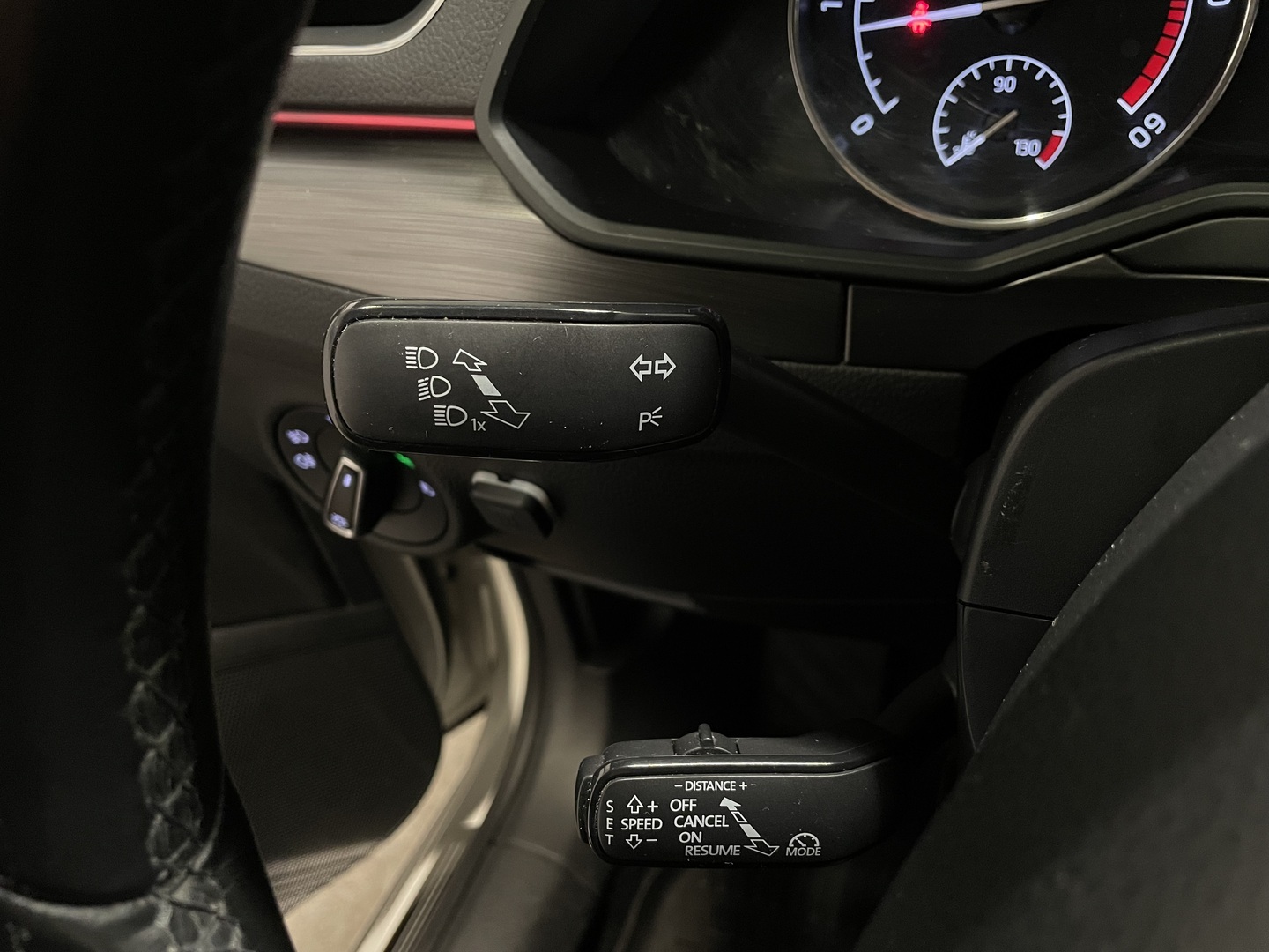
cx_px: 634
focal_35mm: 26
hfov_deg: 67.3
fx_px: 953
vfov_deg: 53.1
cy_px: 476
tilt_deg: -40.4
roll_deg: +11.2
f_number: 1.6
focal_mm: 4.2
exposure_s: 1/48
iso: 500
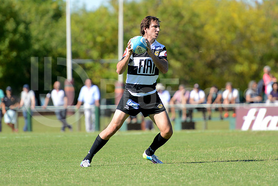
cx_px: 139
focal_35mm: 280
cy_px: 93
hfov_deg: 7.4
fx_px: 2163
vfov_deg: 4.9
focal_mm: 280
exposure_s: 1/800
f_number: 4
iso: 320
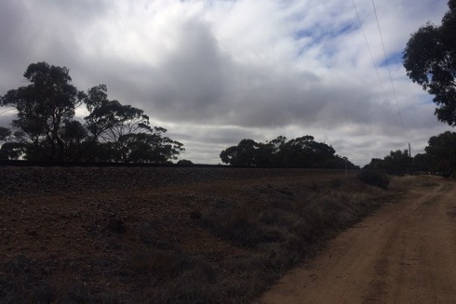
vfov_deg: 41.0
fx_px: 405
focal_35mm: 32
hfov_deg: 58.7
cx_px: 221
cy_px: 126
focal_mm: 4.15
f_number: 2.2
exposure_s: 1/6849
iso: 32
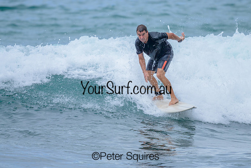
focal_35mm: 965
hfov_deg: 2.1
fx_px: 6729
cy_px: 79
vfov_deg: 1.4
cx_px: 115
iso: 360
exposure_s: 1/2000
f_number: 6.3
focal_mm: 800
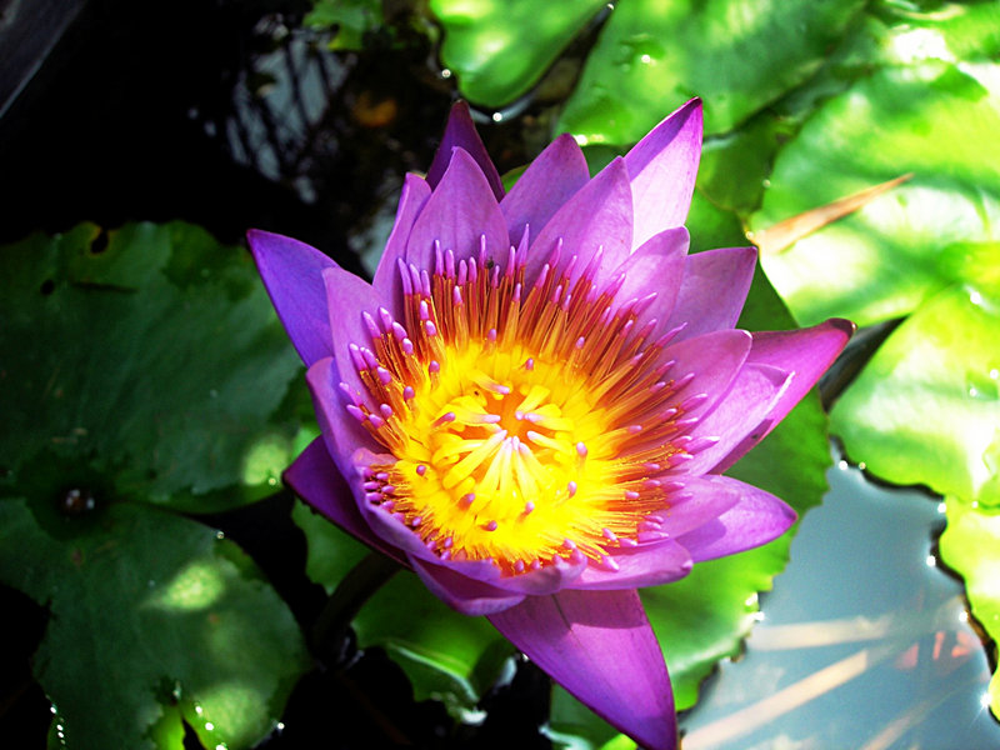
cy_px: 375
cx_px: 500
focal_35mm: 38
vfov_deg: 37.7
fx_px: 1098
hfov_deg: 49.0
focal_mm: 7.8
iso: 64
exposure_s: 1/102
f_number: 4.8
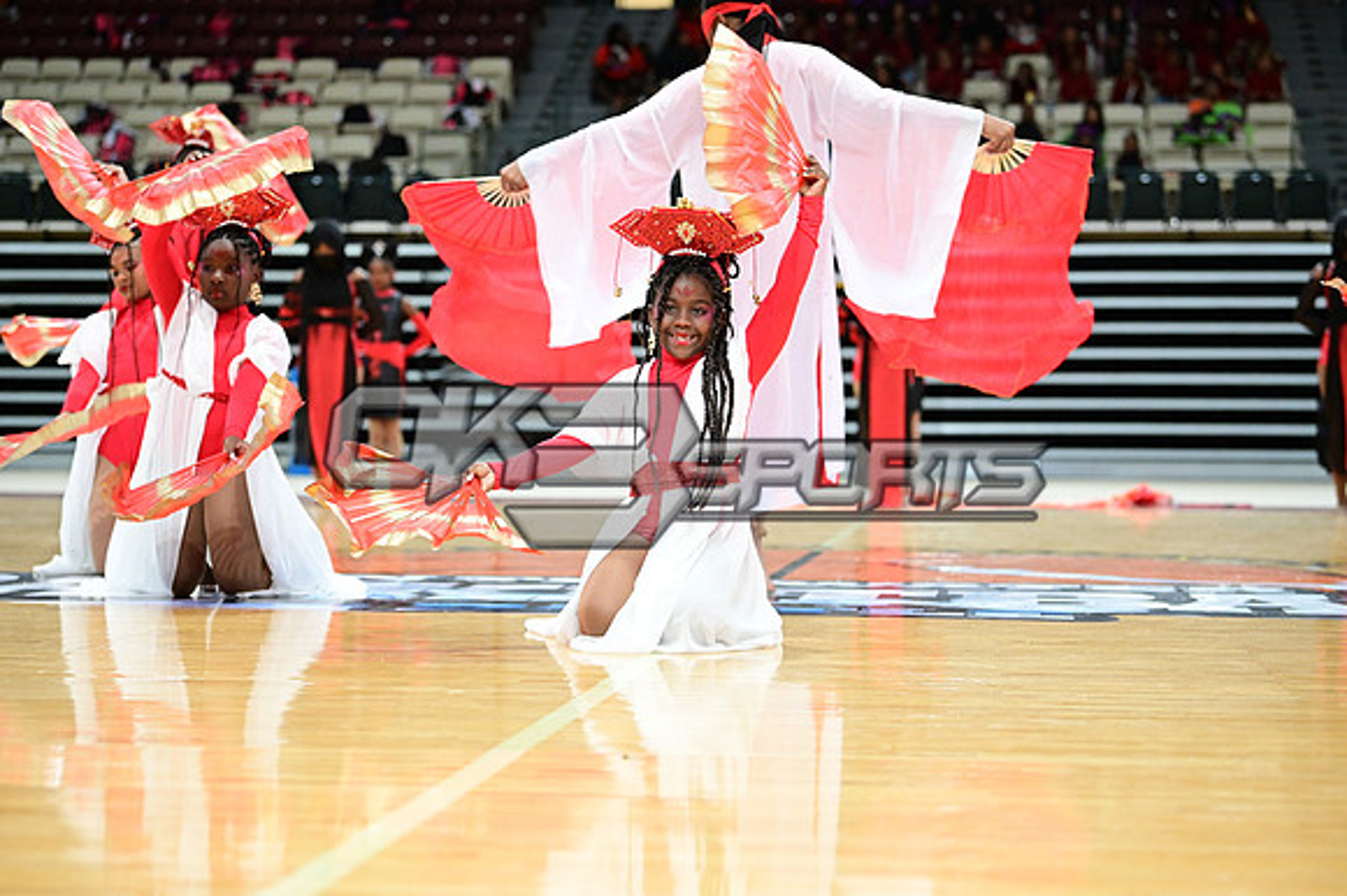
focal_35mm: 85
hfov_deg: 23.9
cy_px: 448
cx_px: 674
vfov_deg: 16.1
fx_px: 3178
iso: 6400
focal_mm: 85
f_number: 3.2
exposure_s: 1/1000
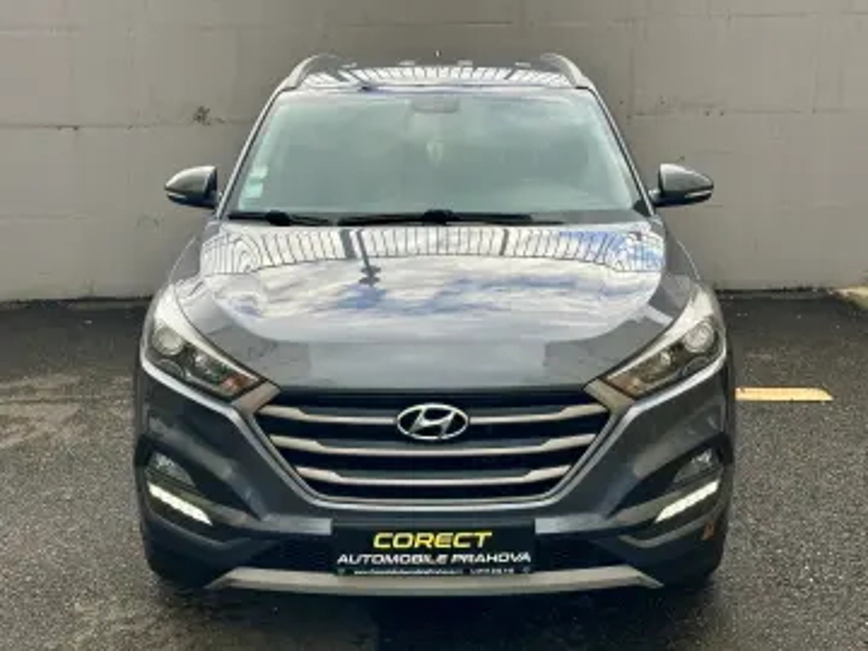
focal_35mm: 48
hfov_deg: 39.7
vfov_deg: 30.3
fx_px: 1204
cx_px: 434
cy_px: 326
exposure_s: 1/681
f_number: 1.78
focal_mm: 6.86
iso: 64
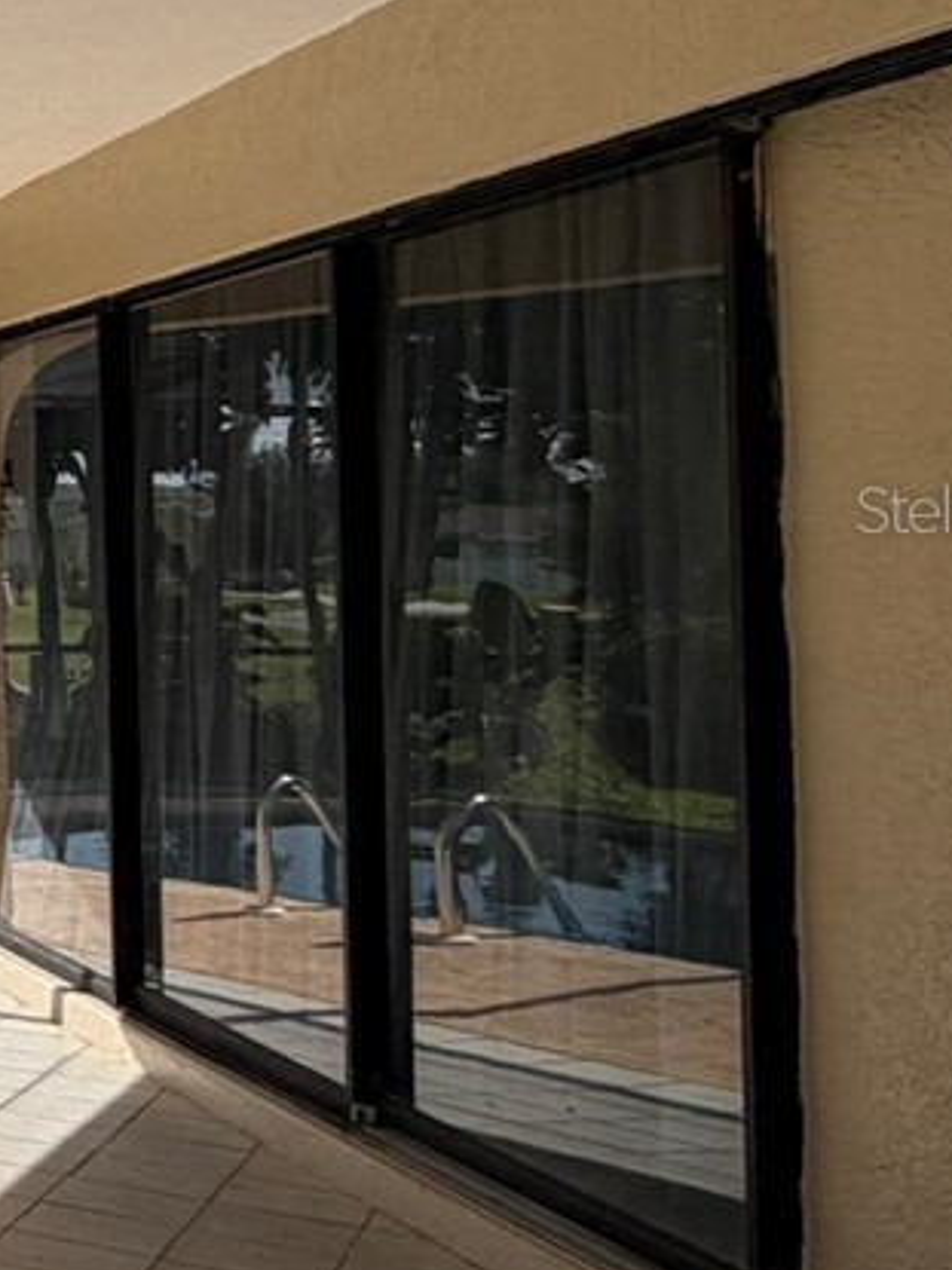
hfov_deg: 15.4
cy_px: 508
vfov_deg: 35.4
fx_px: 1981
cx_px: -1304
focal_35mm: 54
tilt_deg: +1.1
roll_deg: +0.7
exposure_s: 1/770
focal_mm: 2.22
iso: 32
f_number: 2.2
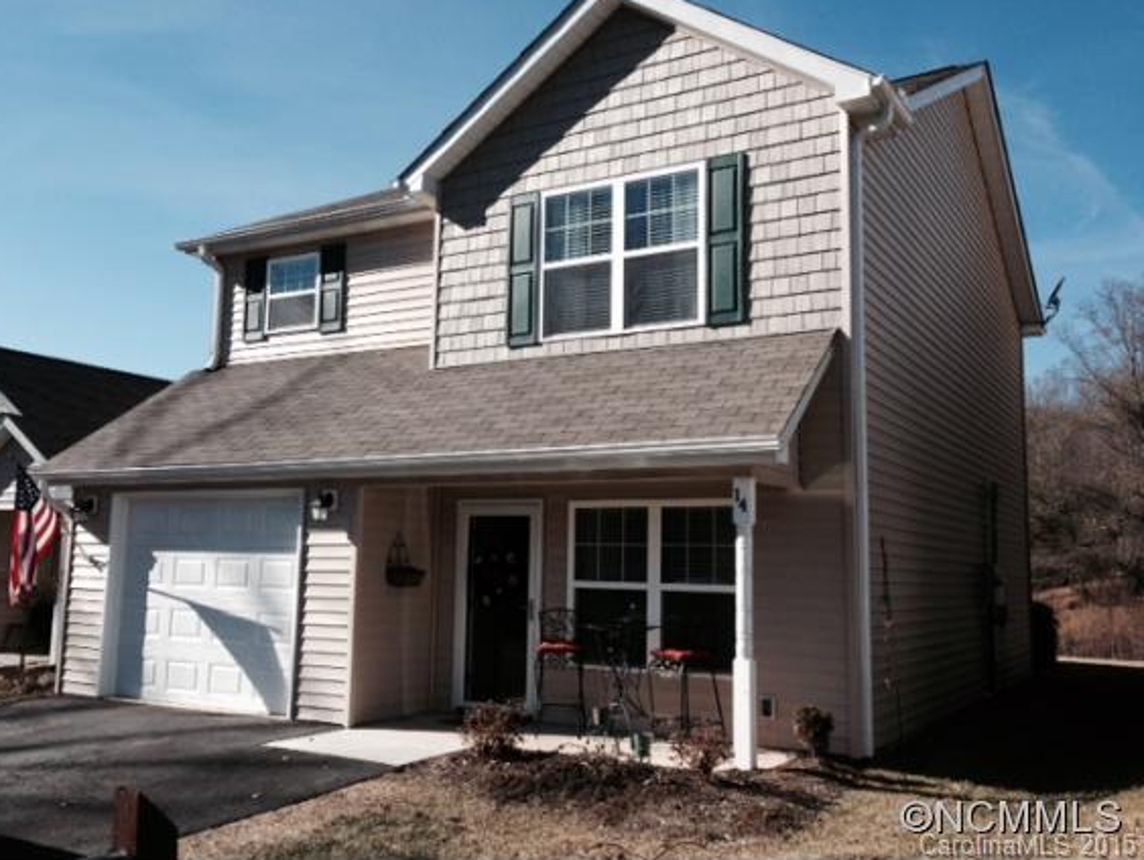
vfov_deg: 41.8
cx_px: 563
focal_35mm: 34
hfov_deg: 53.9
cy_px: 421
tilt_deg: +7.7
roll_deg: -1.3
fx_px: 1124
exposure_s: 1/1427
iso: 50
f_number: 2.4
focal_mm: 4.12
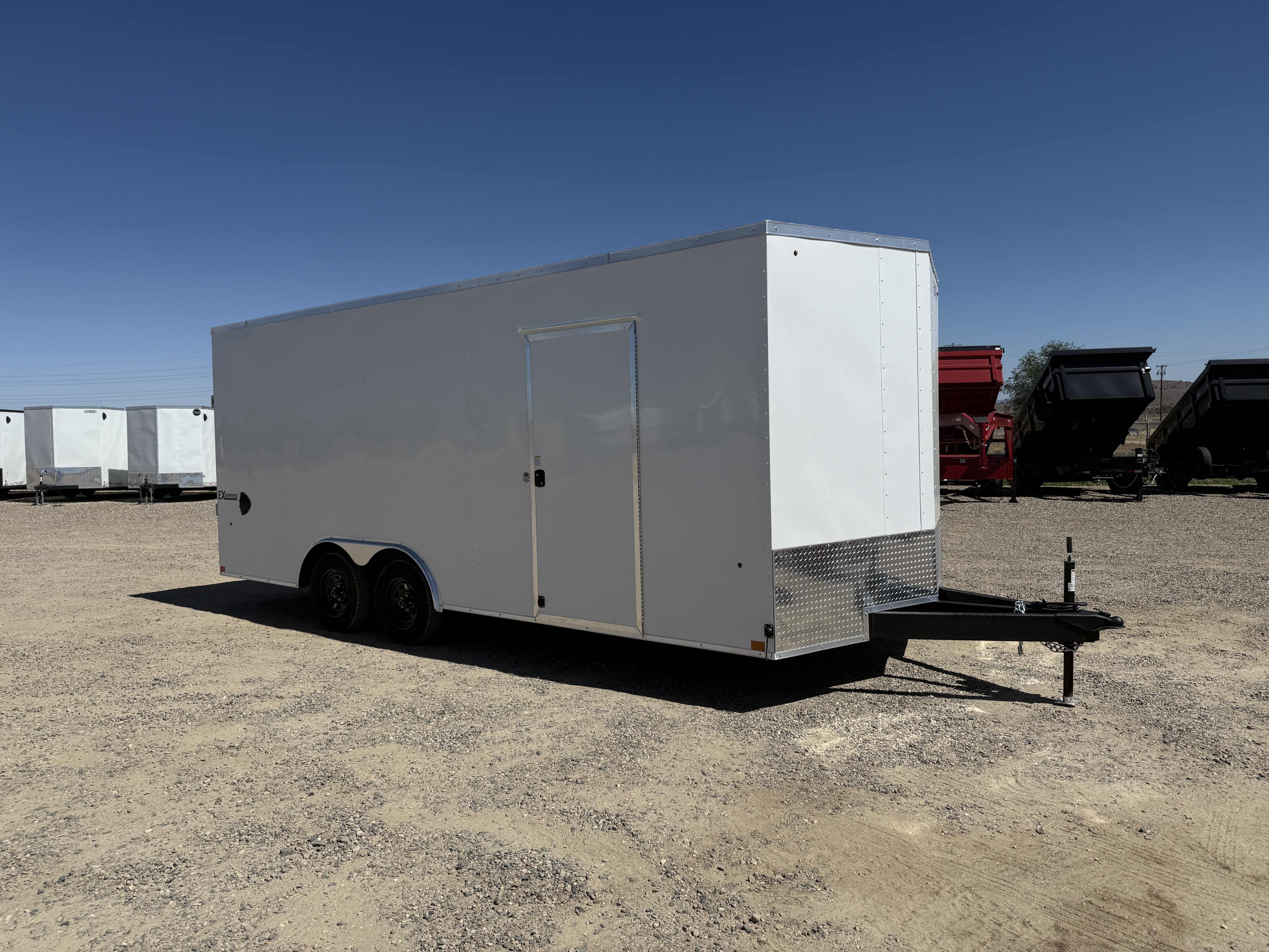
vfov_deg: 56.8
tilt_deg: -3.6
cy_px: 476
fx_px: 880
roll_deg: +2.2
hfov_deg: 71.6
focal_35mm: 24
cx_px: 634
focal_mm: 6.76
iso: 80
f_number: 1.78
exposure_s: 1/9091
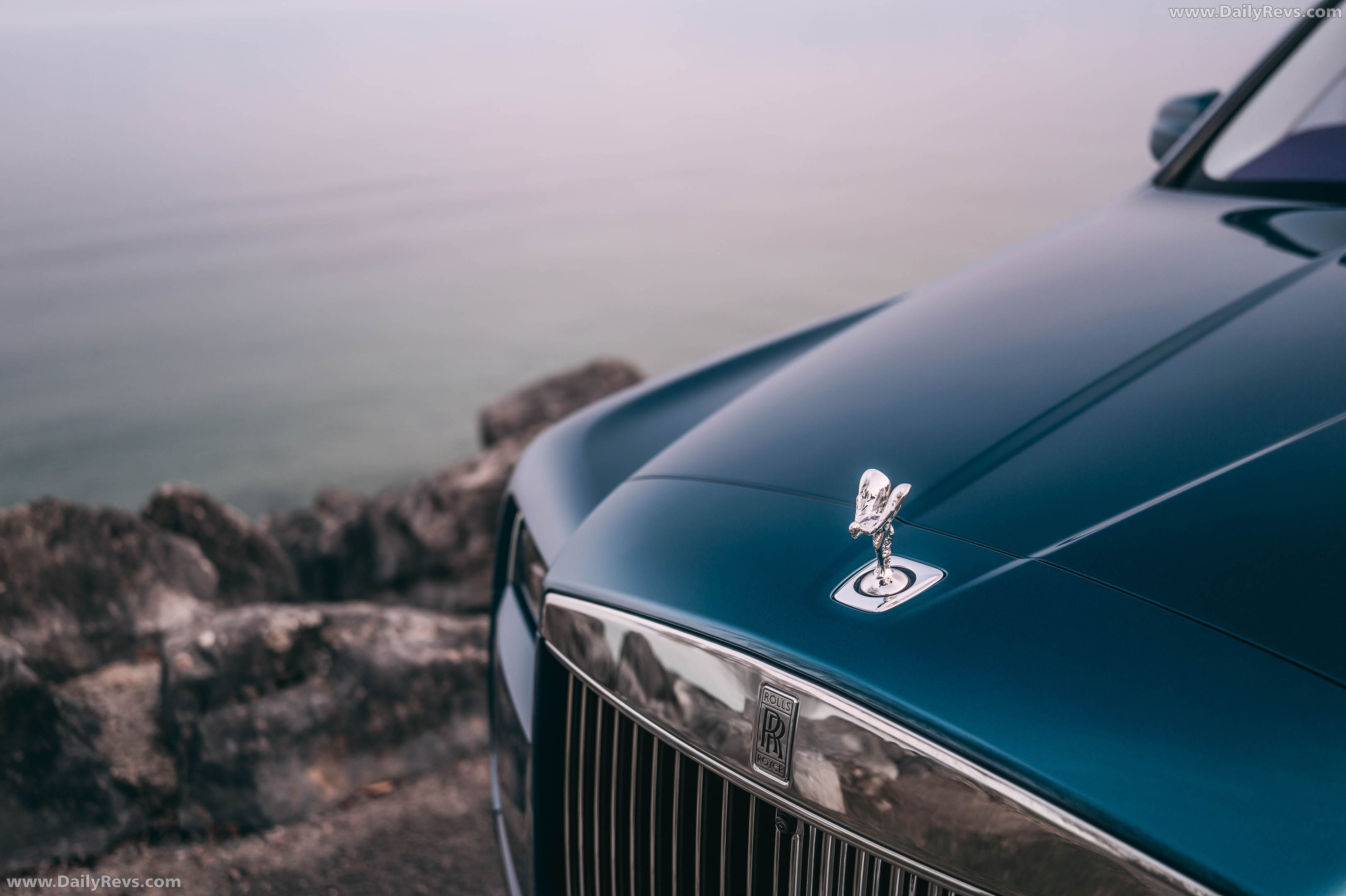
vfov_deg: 31.2
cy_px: 448
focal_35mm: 43
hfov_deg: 45.5
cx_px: 673
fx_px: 1607
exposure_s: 1/125
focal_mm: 43
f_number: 2.2
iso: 100
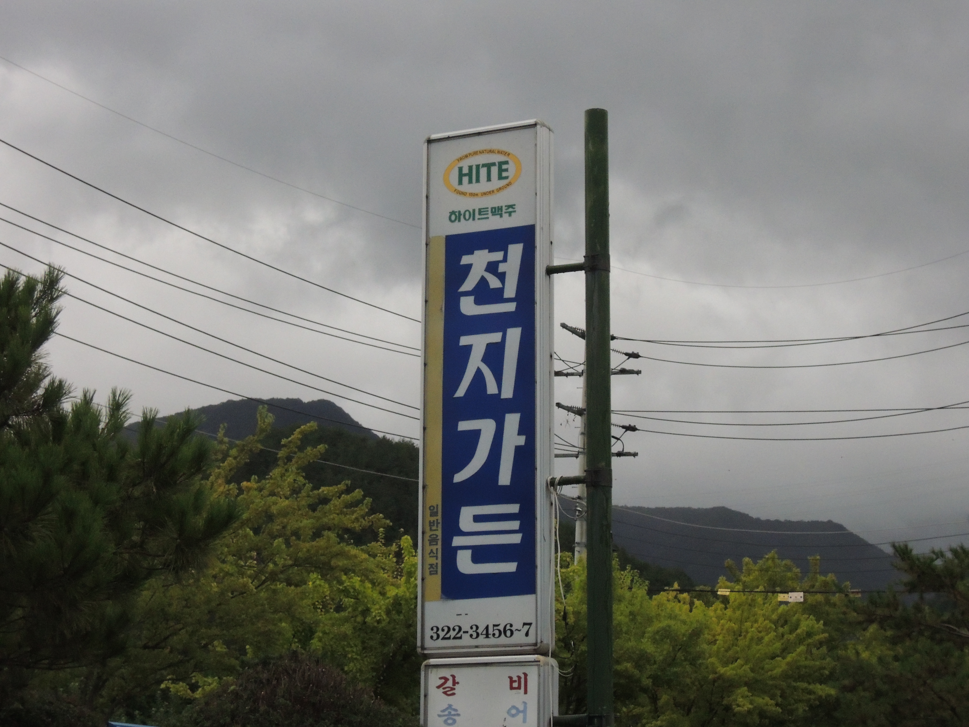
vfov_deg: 19.1
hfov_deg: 25.3
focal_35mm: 77
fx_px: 2155
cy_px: 364
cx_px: 484
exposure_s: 1/640
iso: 800
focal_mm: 13.8
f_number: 4.7
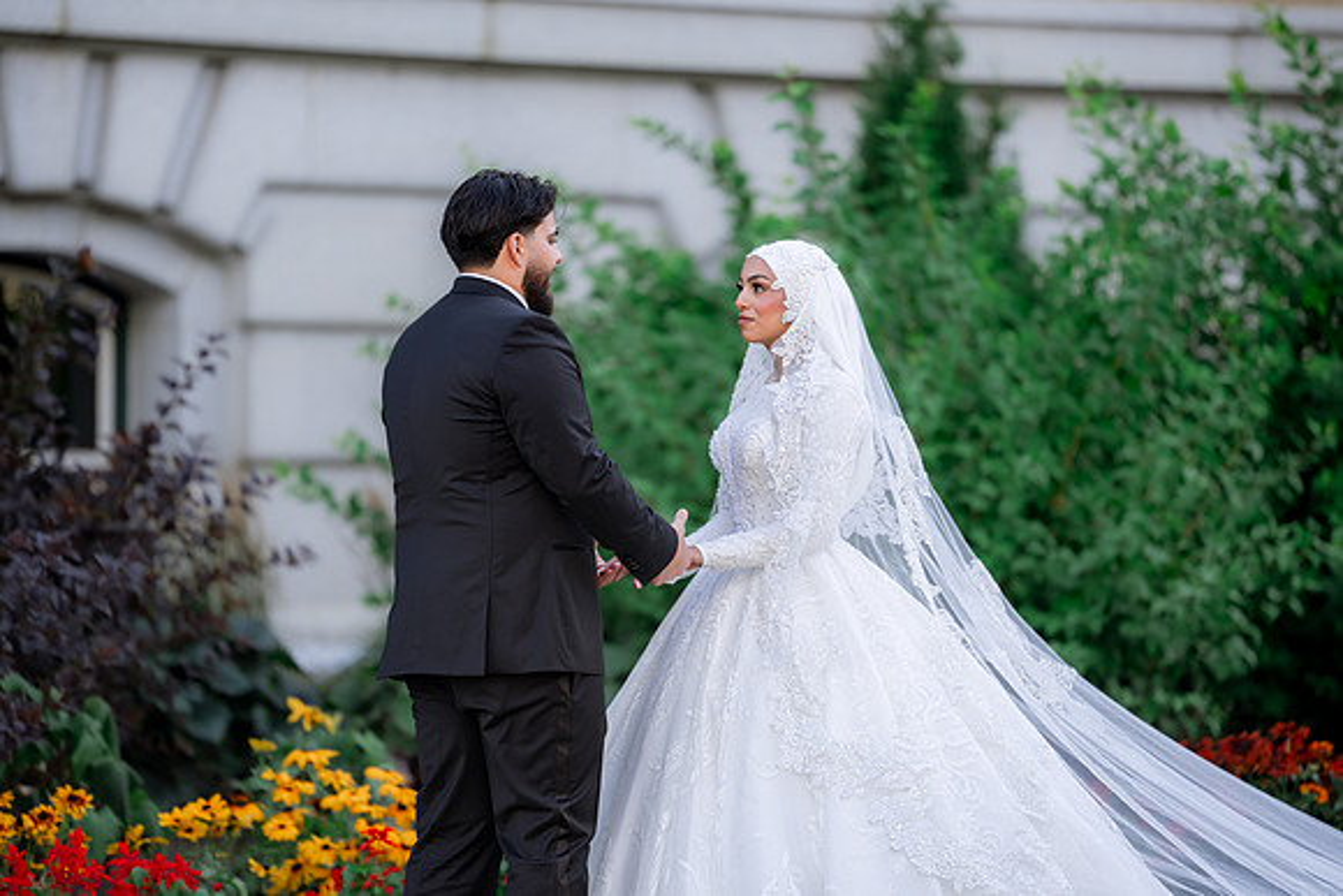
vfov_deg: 8.7
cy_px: 449
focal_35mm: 158
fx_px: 5884
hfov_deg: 13.0
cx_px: 652
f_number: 2
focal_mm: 150
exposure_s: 1/2000
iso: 200
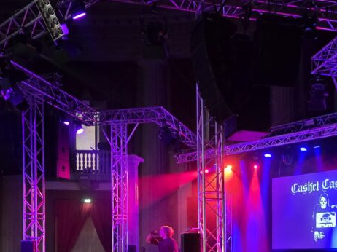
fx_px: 496
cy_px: 244
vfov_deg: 27.1
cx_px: 225
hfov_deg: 37.1
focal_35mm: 51
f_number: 1.7
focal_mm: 6.3
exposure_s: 1/33.3
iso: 1600
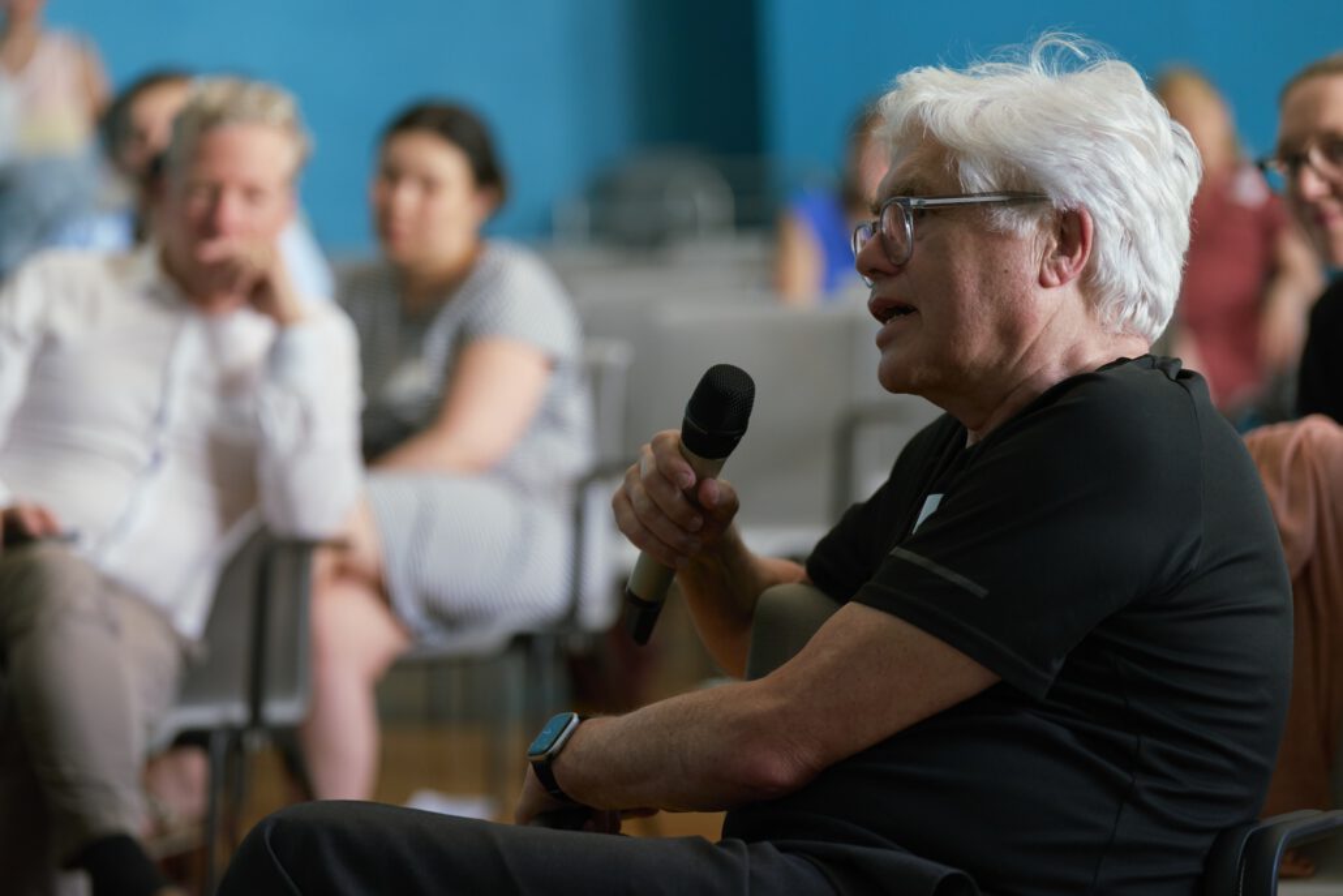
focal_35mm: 114
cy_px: 448
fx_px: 4253
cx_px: 672
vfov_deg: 12.0
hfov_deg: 17.9
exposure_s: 1/200
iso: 1000
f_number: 2.8
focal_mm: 114
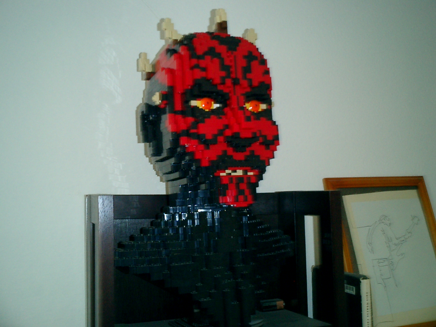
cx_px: 218
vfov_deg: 39.7
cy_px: 164
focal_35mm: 36
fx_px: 453
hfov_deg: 51.4
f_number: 3.2
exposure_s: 1/30
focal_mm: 7.5
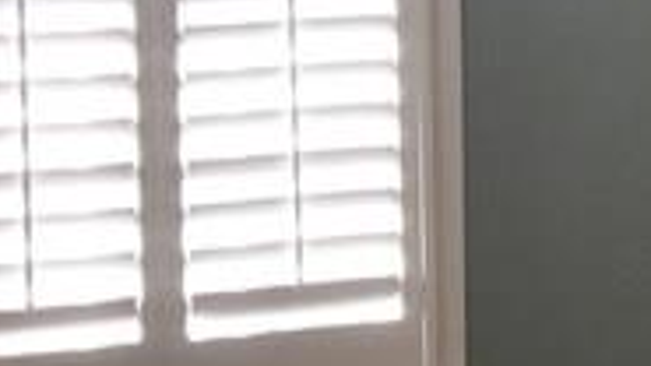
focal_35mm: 175
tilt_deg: -1.6
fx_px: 3020
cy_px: -158
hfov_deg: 10.3
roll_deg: +0.0
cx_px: 1654
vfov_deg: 6.8
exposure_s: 1/60
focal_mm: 4.15
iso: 32
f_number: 2.2
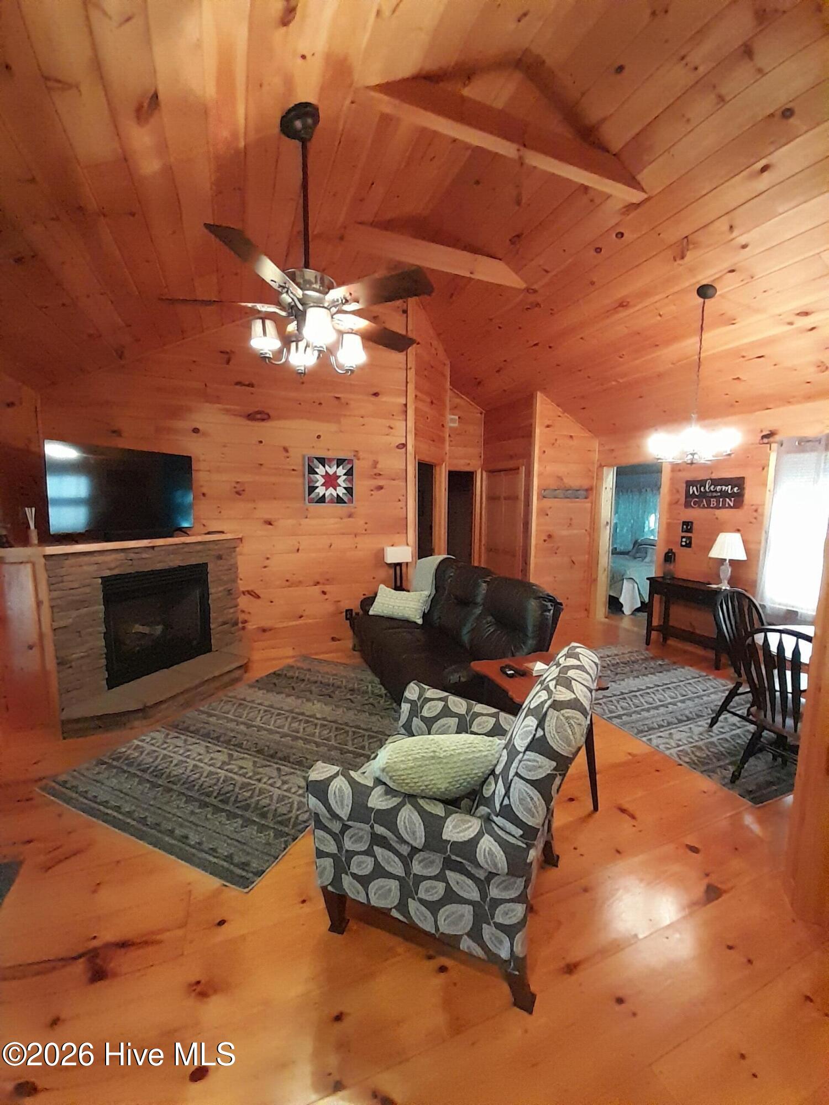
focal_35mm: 13
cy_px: 552
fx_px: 415
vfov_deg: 106.2
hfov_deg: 89.9
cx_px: 414
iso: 500
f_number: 2.2
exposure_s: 1/20
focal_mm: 1.13
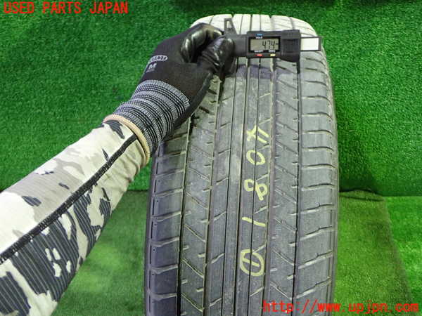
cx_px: 211
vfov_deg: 46.8
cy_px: 158
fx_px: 366
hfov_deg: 60.0
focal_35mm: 30
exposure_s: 1/30
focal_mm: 5.4
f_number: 2.3
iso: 640
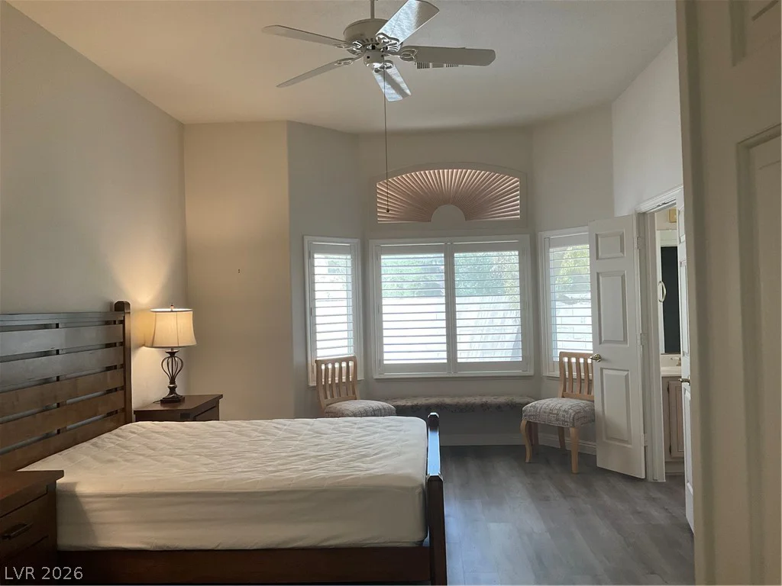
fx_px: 655
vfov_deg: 48.2
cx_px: 391
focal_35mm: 29
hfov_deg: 61.7
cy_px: 293
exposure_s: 1/60
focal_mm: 3
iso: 80
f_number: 1.8
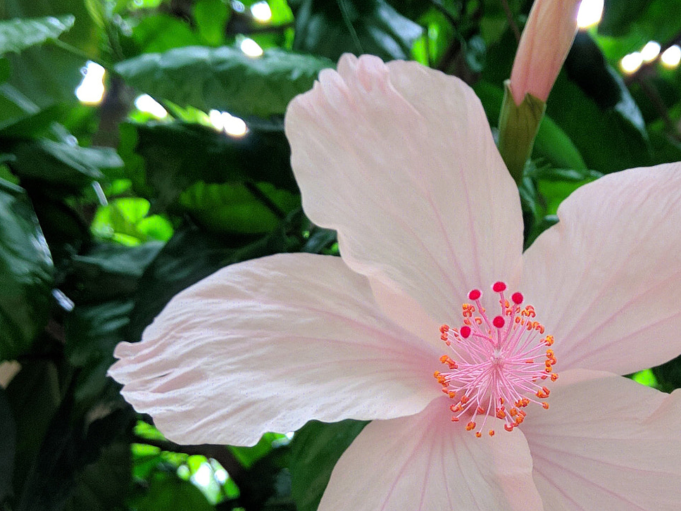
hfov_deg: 43.2
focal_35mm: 43
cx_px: 458
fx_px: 846
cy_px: 381
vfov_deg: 33.0
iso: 118
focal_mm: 3.57
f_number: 2
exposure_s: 1/120
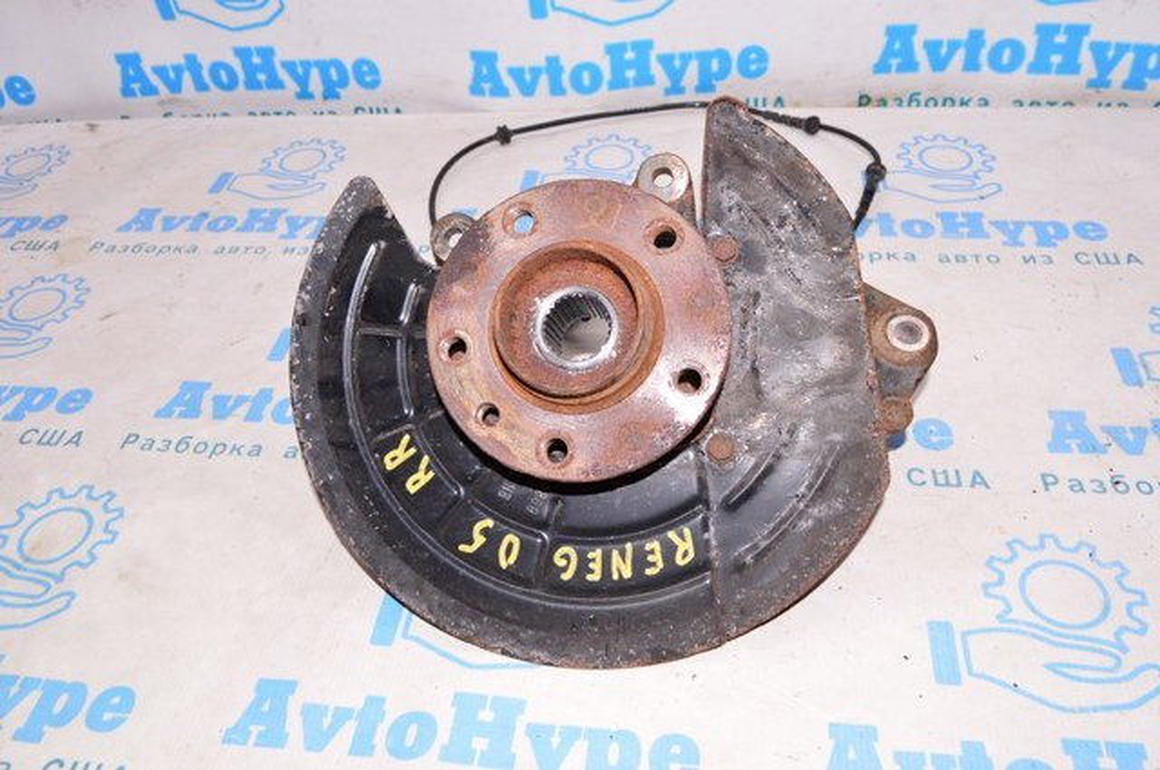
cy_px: 385
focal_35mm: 32
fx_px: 1014
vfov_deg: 41.6
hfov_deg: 59.6
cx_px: 580
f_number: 8
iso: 1600
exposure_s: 1/160
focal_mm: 21
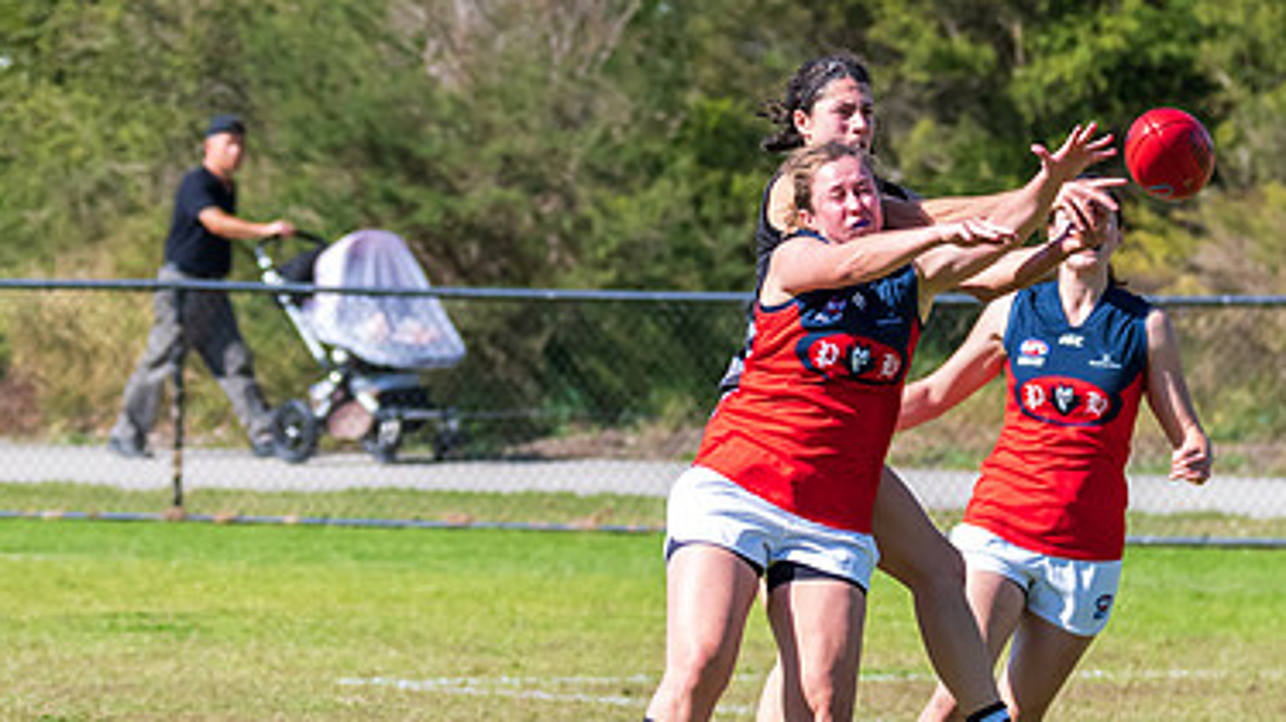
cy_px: 335
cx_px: 947
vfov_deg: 1.8
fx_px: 22735
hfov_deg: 3.2
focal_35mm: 667
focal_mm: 220
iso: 800
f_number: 7.1
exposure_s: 1/2000
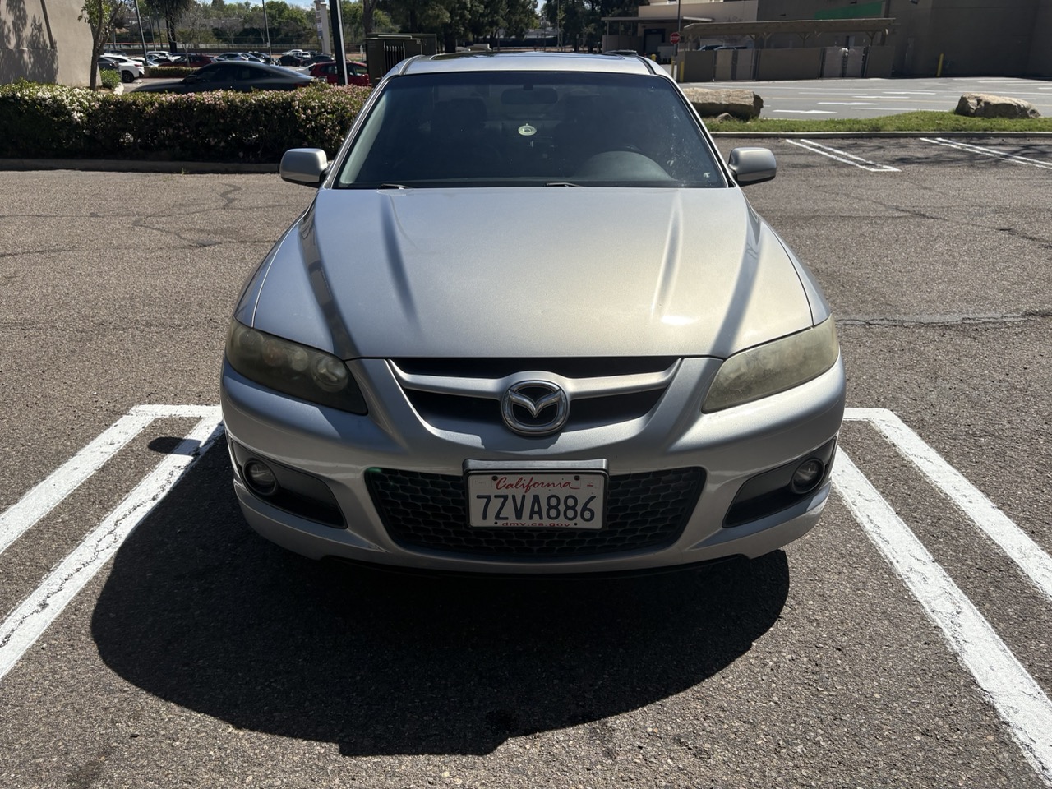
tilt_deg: -22.2
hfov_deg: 67.3
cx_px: 526
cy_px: 394
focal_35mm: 26
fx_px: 790
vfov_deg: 53.1
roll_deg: +1.9
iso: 64
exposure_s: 1/6993
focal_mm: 5.96
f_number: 1.6
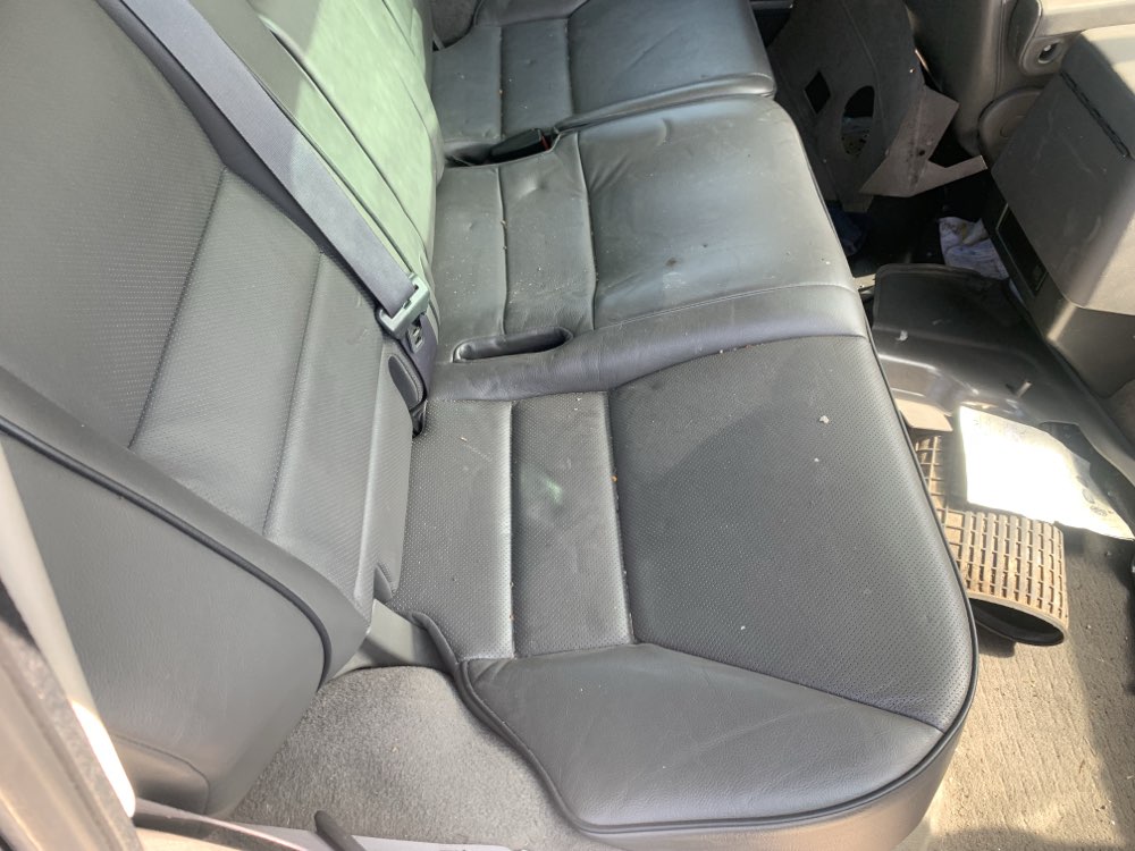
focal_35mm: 26
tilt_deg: -50.5
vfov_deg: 53.1
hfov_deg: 67.3
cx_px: 568
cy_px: 426
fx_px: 852
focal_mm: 4.25
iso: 64
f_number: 1.8
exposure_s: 1/121
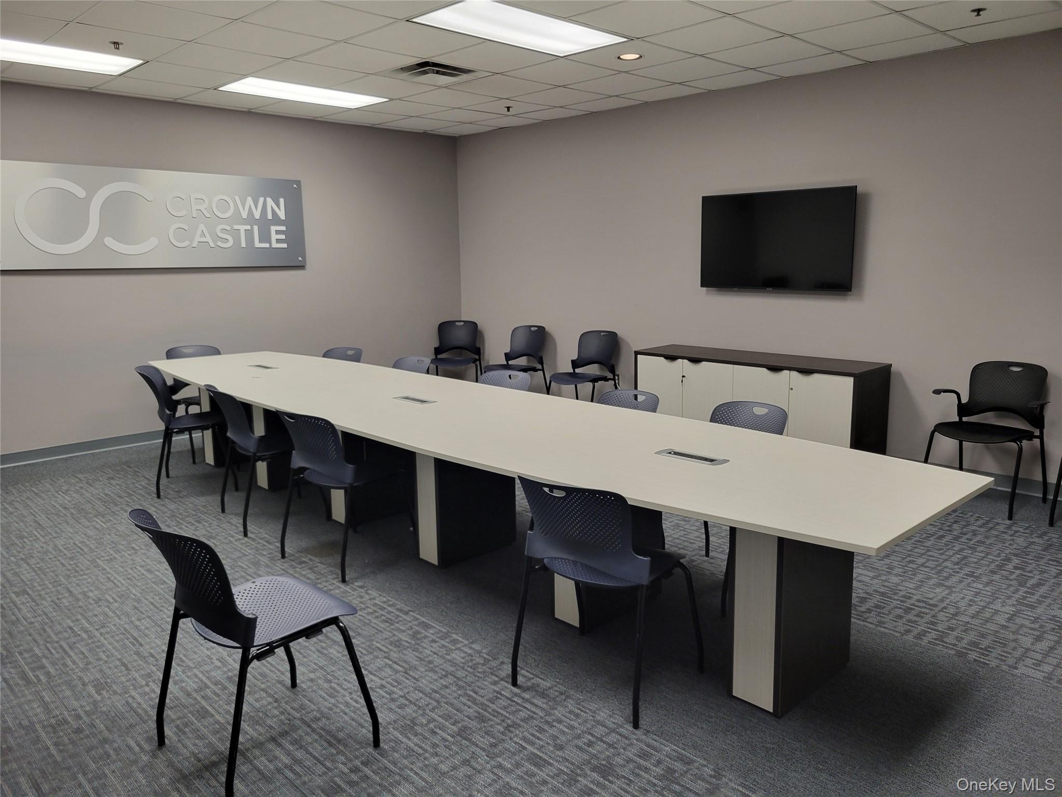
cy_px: 398
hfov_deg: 67.3
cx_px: 531
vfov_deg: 53.1
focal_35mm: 26
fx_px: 798
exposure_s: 1/120
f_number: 1.8
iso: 160
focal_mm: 5.4
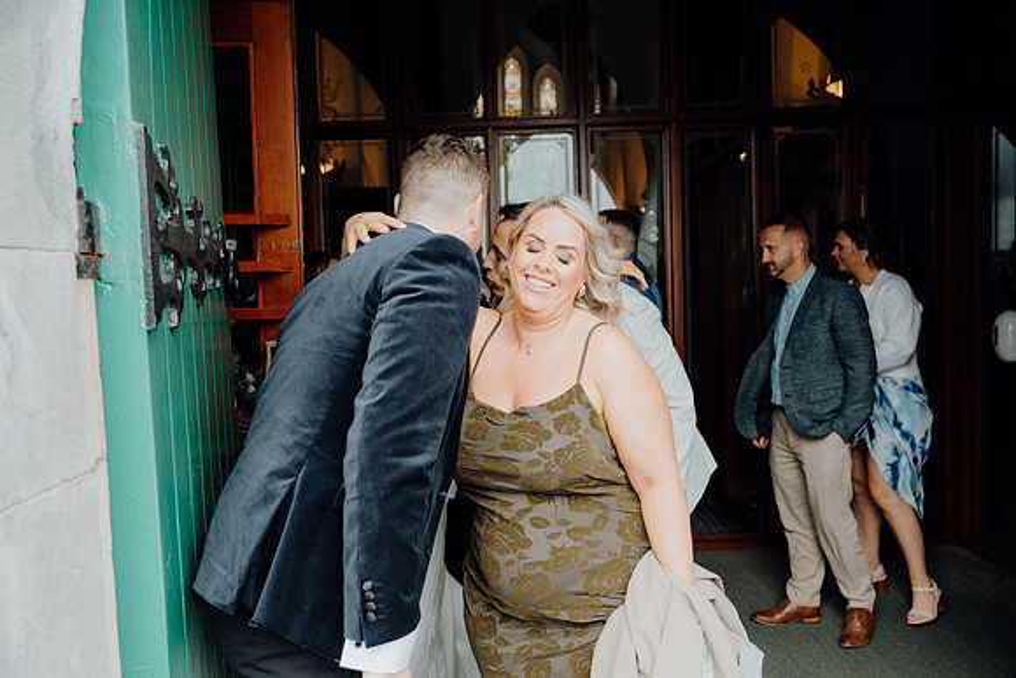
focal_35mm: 29
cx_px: 508
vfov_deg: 45.0
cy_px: 339
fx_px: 819
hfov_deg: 63.6
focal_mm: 29
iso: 250
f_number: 3.5
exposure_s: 1/200
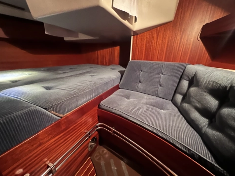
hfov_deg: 98.1
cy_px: 97
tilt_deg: -22.9
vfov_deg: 81.5
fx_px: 102
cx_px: 114
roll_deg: +1.1
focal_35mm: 15
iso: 1600
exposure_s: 1/9
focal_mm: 1.57
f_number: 1.8
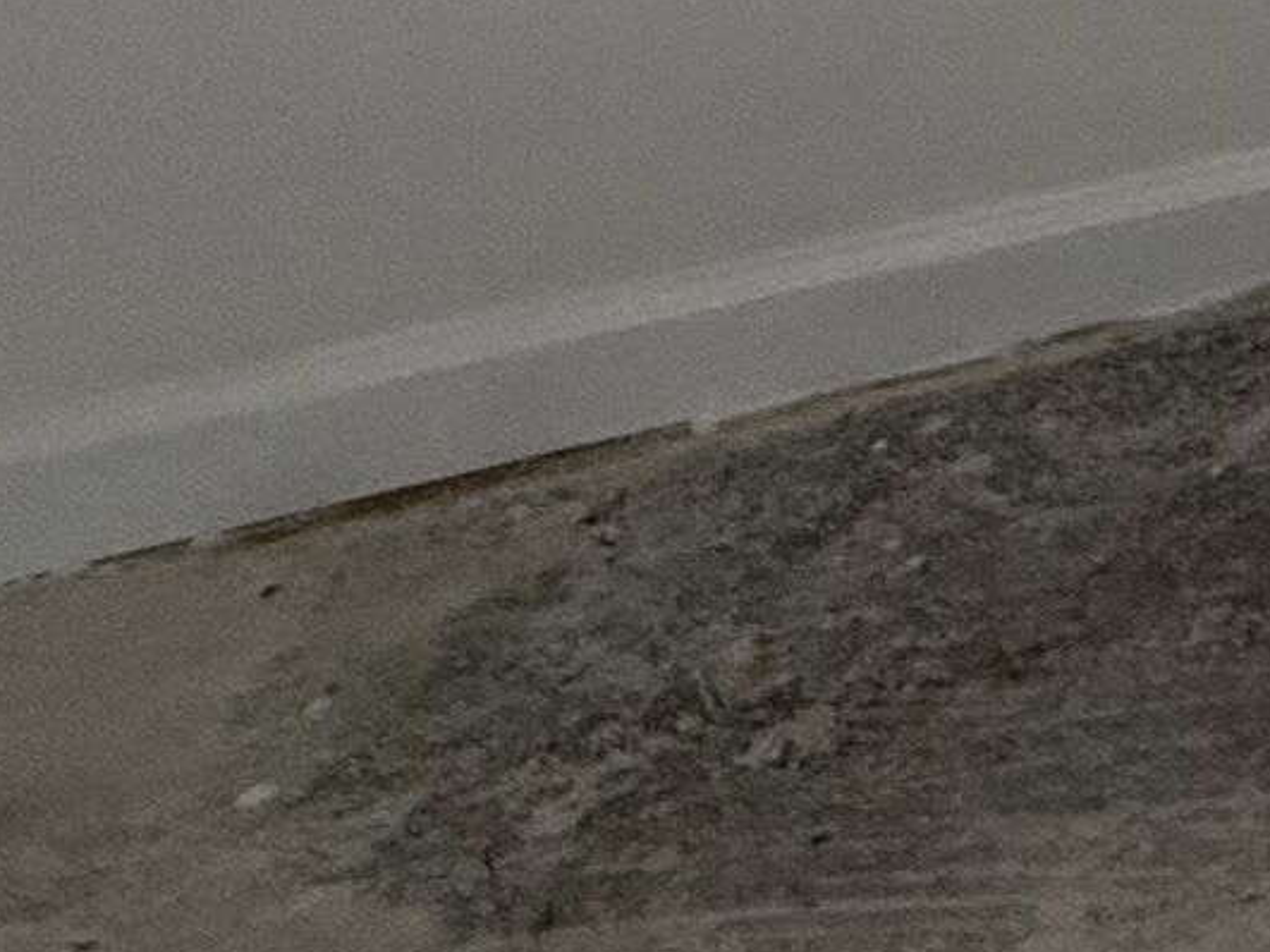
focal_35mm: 81
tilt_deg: -5.0
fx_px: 2971
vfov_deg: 13.9
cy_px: -1215
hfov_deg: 14.8
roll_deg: -3.0
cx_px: 3049
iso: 250
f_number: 2.2
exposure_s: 1/99
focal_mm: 2.22
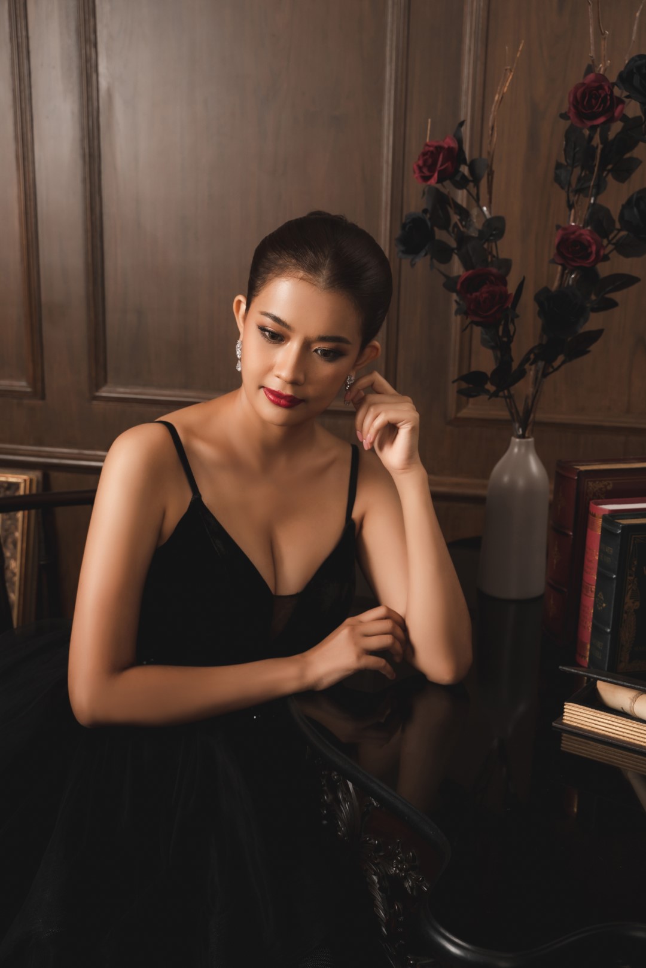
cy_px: 484
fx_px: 1103
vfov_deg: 47.4
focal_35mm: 41
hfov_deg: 32.6
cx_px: 323
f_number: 5.6
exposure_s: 1/200
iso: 160
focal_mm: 41
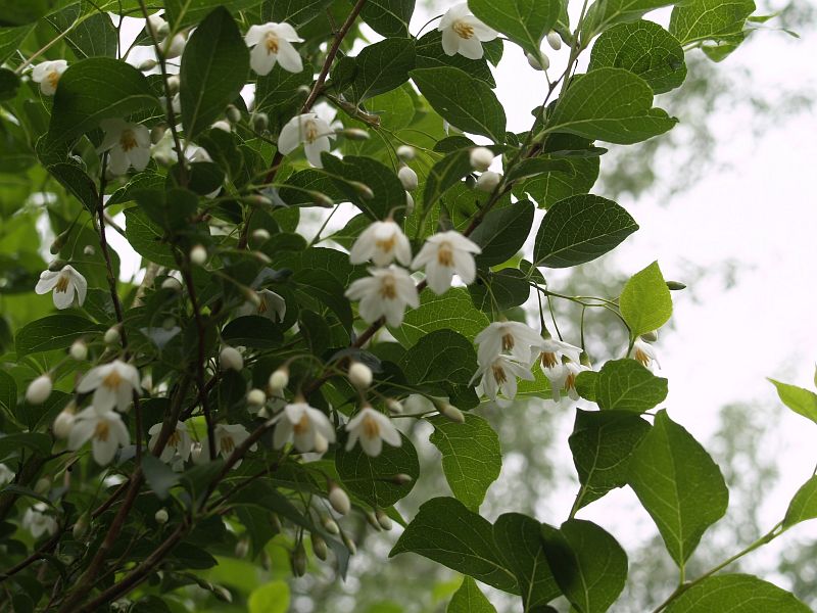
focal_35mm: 70
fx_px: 1652
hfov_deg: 27.8
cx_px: 408
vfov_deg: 21.0
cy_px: 306
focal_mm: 35
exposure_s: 1/80
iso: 125
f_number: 4
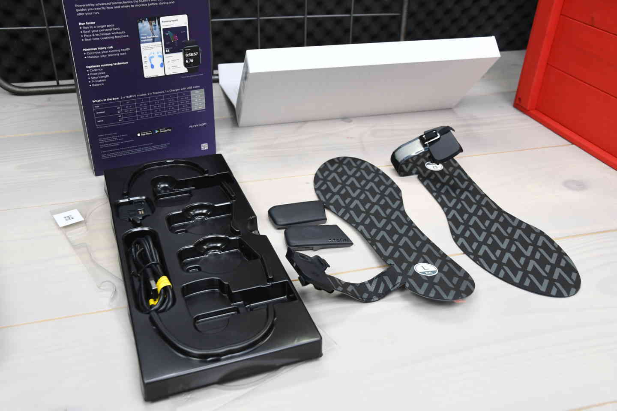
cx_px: 308
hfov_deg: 53.1
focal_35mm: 36
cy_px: 206
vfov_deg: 36.9
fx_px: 617
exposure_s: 1/100
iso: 1600
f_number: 5.6
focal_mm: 24
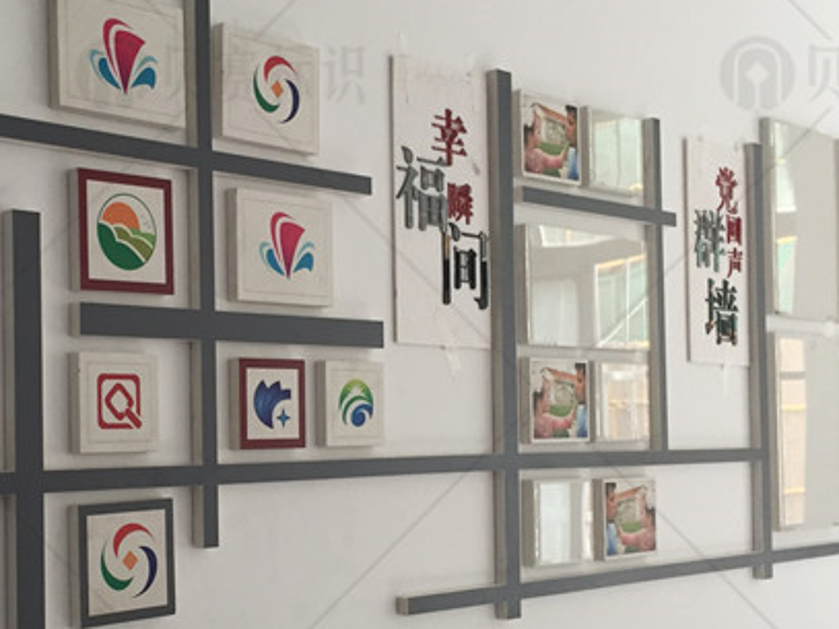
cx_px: 229
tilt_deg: +3.3
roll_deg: -0.8
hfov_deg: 33.2
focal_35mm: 57
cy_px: 392
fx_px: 1381
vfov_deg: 25.6
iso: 64
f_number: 2.2
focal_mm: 4.15
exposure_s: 1/33
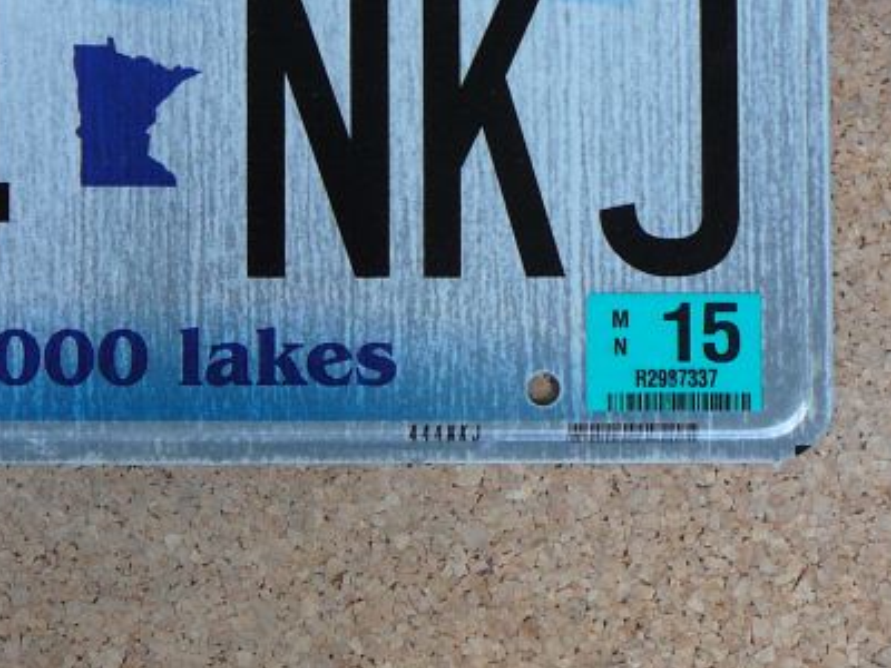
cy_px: 165
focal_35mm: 82
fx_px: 2111
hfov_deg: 23.2
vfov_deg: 17.9
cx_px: 96
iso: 100
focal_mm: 6.1
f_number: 3.1
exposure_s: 1/30
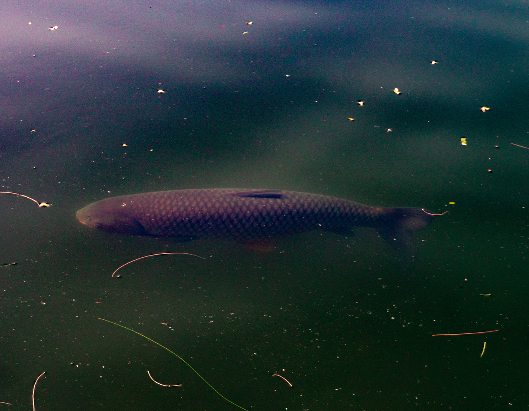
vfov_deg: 16.8
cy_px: 219
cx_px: 221
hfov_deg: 21.5
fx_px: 1394
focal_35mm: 90
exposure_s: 1/200
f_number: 5
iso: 250
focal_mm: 44
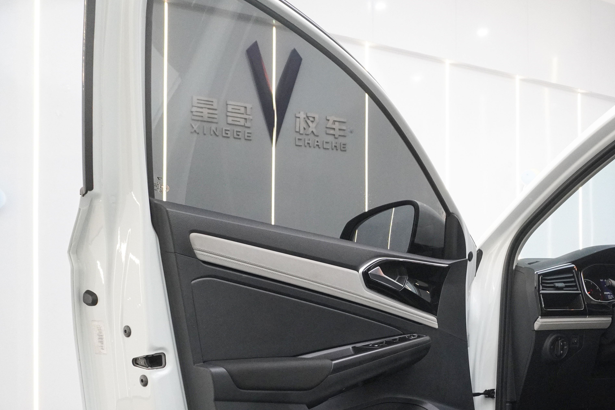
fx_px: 649
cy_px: 307
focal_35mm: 38
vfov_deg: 34.3
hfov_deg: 48.2
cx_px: 482
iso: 2500
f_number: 6.3
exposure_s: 1/80
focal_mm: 16
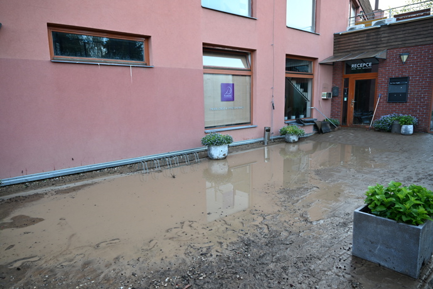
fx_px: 289
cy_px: 144
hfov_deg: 73.7
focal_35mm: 24
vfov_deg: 53.1
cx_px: 216
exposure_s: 1/200
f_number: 4.5
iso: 1250
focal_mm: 24
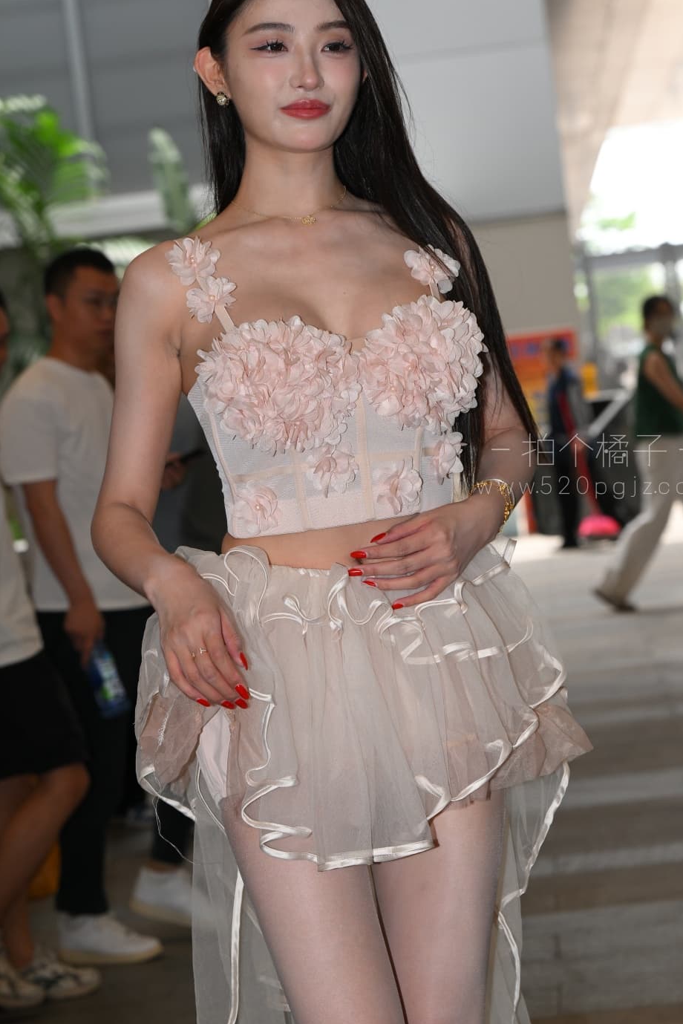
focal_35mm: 107
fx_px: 3043
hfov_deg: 12.8
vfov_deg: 19.1
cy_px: 428
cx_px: 313
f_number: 5.6
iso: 400
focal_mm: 82
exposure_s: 1/250
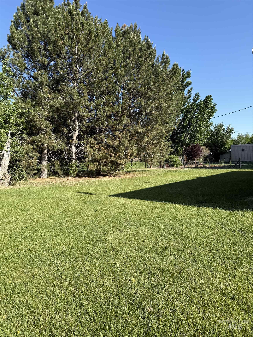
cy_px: 168
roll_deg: +0.2
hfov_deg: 56.8
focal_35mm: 24
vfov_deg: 71.6
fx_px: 234
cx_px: 126
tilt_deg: -2.0
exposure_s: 1/2169
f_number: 1.78
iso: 80
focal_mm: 6.76
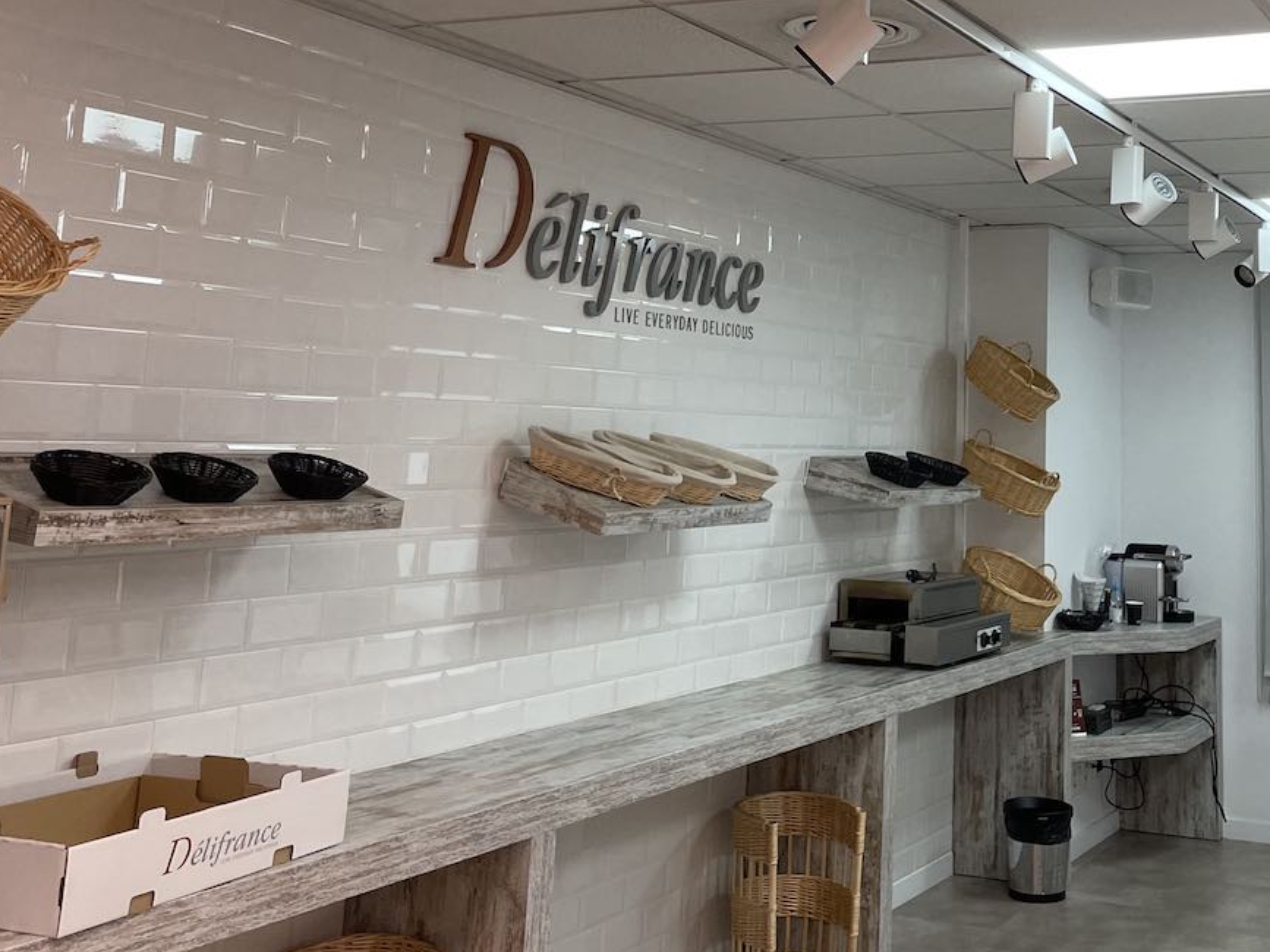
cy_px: 188
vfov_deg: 31.3
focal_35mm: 45
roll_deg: -1.3
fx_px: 1651
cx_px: 949
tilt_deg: +8.9
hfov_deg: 40.9
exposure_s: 1/100
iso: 50
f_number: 1.6
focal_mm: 4.2
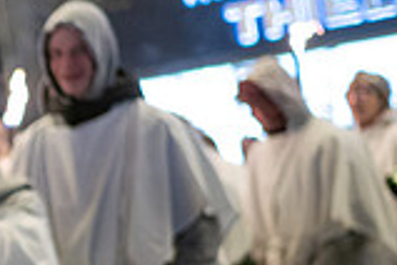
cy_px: 269
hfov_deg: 14.2
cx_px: -307
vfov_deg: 10.6
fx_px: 1411
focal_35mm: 128
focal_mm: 35
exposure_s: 1/200
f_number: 1.4
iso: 2500
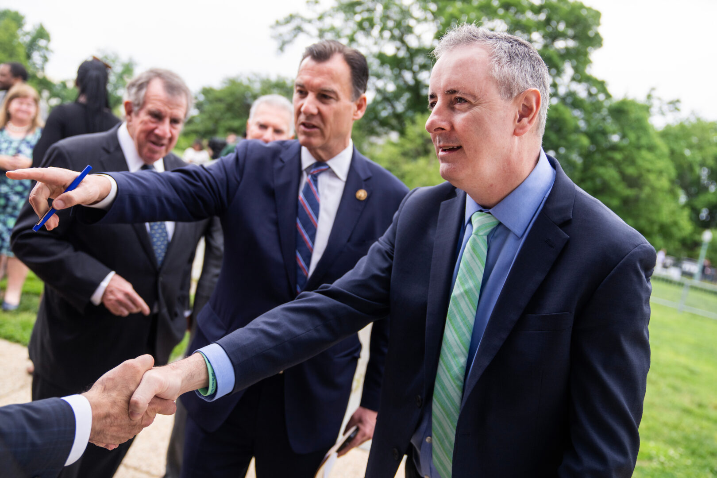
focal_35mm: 29
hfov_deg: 63.7
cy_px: 239
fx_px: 578
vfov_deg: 45.0
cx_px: 358
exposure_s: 1/2000
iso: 400
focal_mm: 29
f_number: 2.8
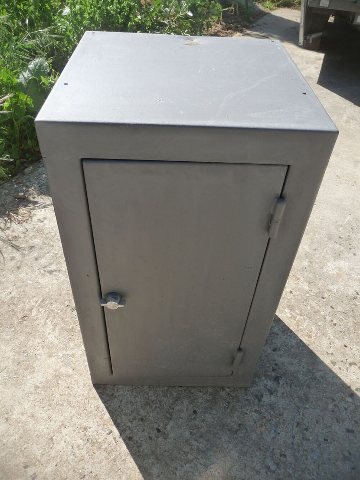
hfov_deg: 49.8
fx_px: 388
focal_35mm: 28
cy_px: 240
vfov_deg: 63.4
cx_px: 180
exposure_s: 1/800
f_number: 3.3
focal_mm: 4.7
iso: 160
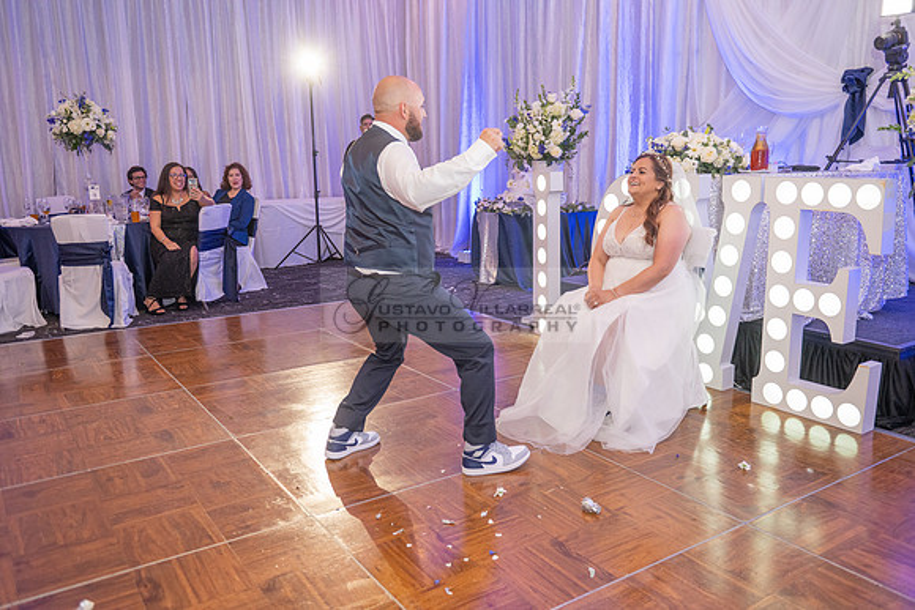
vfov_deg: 45.0
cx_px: 458
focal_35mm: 29
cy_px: 305
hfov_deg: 63.6
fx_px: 737
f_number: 3.5
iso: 1600
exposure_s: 1/200
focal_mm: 29
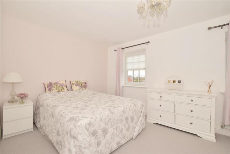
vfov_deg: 77.3
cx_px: 115
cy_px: 77
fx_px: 96
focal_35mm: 15
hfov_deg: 100.4
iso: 500
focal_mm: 10
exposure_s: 1/60
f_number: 13
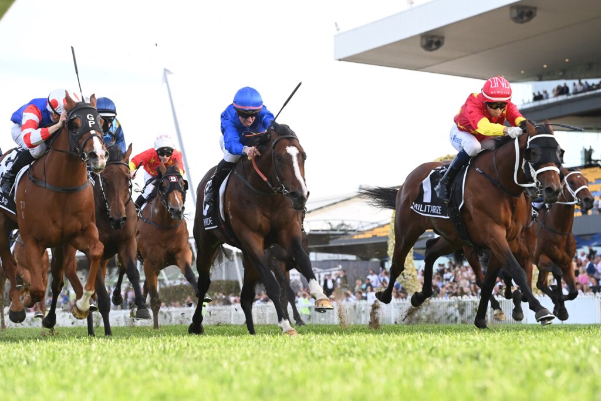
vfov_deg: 11.0
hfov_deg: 16.4
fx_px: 2087
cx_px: 300
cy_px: 200
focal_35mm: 125
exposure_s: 1/1600
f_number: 5.6
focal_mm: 125
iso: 1600
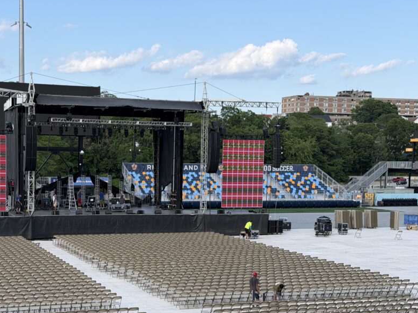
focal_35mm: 63
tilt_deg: -4.8
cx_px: 151
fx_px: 761
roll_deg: +0.2
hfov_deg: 30.6
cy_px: 198
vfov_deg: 23.2
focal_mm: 6.76
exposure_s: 1/2342
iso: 64
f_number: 1.78
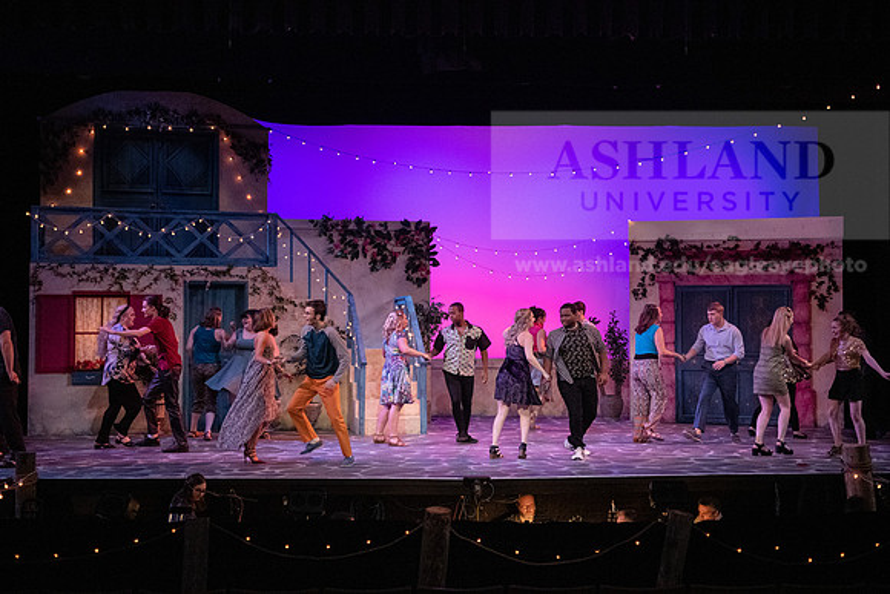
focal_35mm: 50
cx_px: 445
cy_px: 297
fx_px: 1236
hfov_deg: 39.6
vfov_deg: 27.0
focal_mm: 50
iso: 8000
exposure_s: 1/320
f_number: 2.8
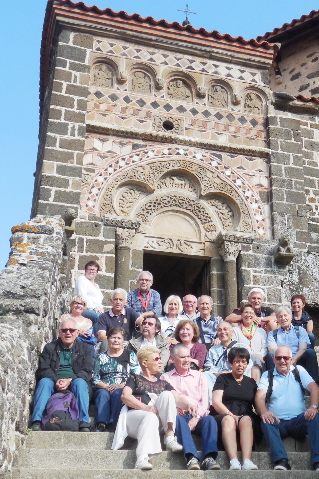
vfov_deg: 32.4
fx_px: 824
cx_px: 237
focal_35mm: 62
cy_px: 237
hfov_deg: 21.7
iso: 125
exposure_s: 1/640
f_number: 4.5
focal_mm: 7.8
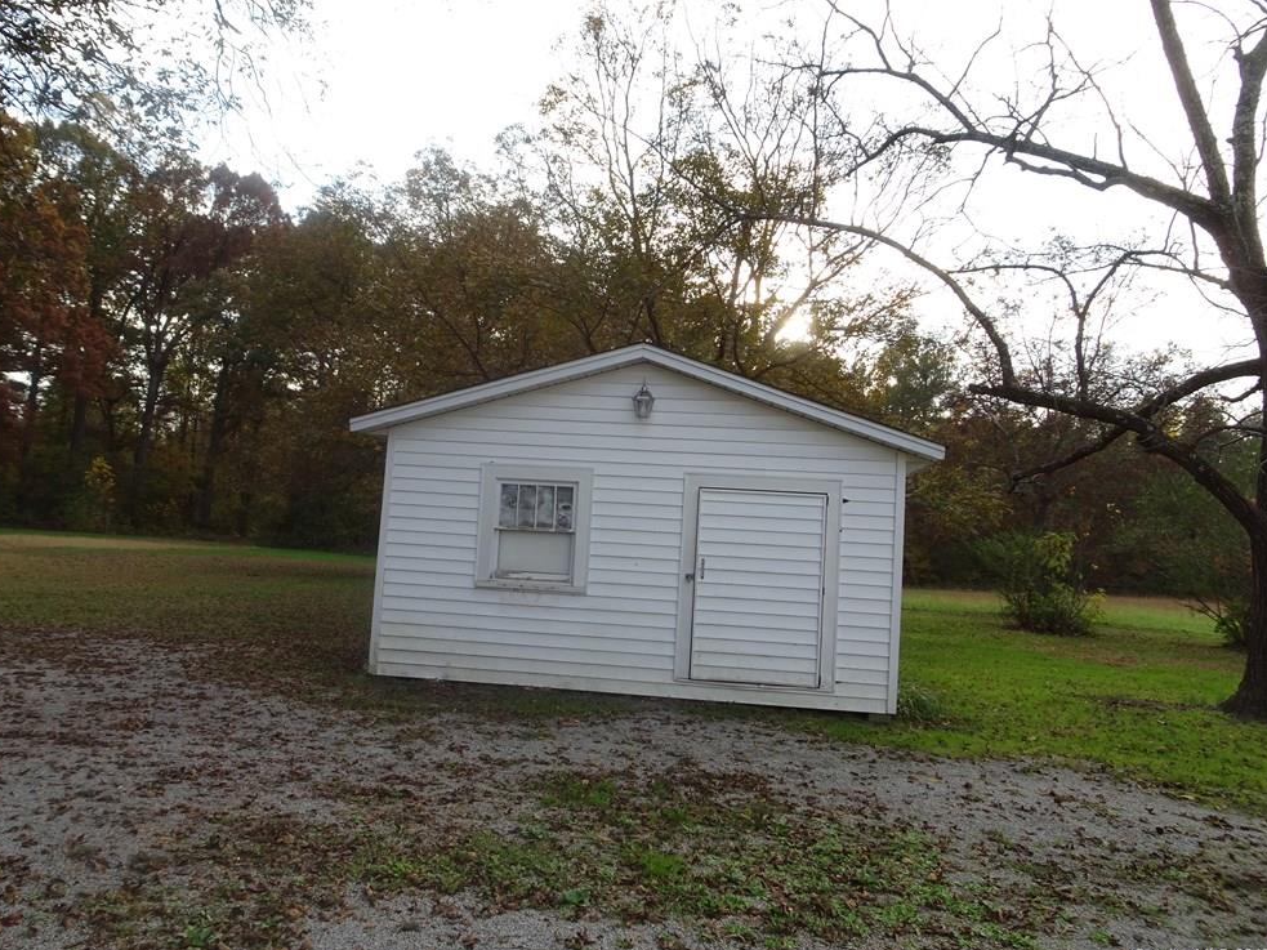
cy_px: 473
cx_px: 621
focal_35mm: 25
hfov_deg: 69.4
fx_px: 915
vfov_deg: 54.9
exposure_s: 1/250
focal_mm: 4.1
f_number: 3.5
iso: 80
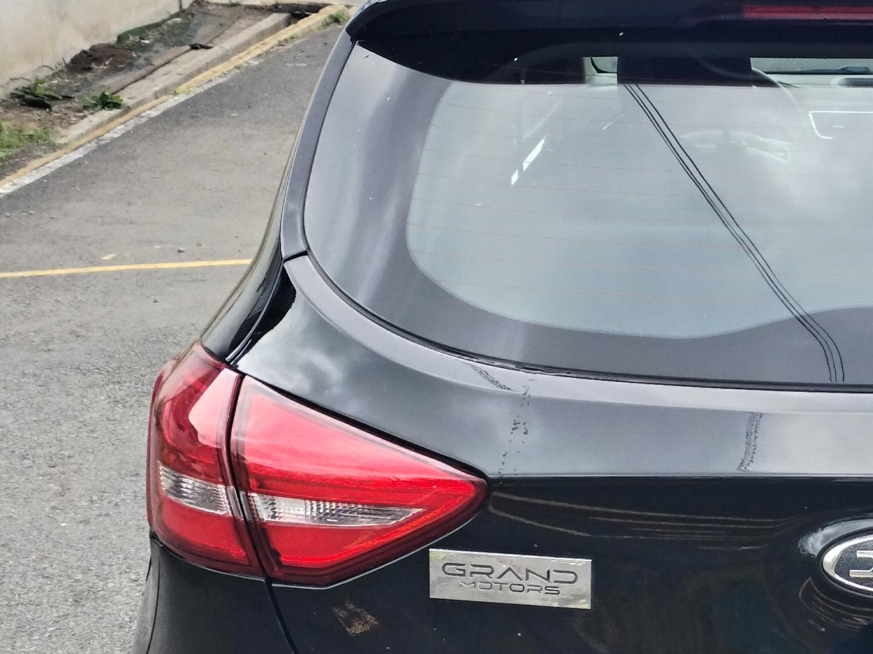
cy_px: 528
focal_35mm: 88
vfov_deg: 16.6
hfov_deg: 21.4
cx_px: 886
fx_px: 2219
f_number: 1.8
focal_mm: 4.75
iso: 100
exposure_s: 1/310
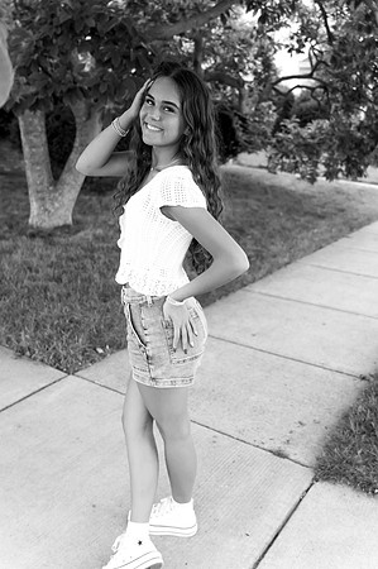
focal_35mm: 32
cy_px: 284
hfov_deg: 41.6
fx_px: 497
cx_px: 189
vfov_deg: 59.5
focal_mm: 31.5
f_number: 4
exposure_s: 1/800
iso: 1600
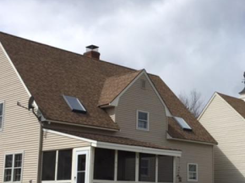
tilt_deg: +11.7
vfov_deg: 22.8
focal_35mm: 64
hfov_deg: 29.9
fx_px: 453
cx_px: 177
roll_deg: -0.1
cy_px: 121
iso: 25
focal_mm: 4.15
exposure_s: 1/2404
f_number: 2.2
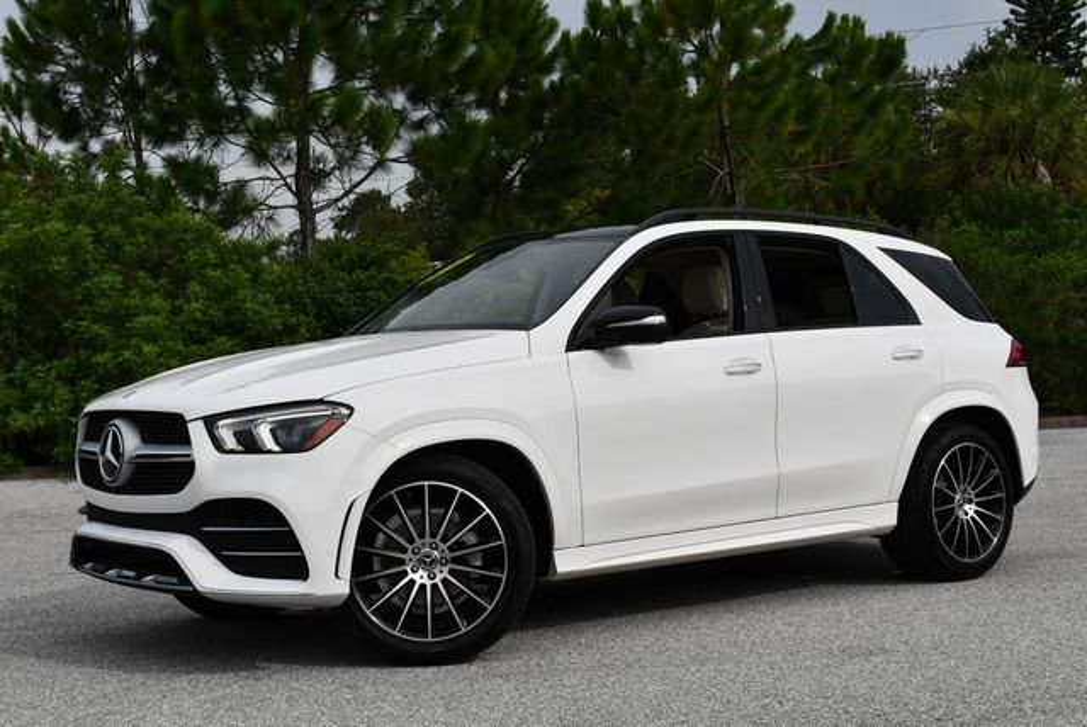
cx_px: 544
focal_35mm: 52
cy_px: 364
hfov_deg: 38.2
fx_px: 1571
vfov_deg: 26.0
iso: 100
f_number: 9
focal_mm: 26
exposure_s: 1/320
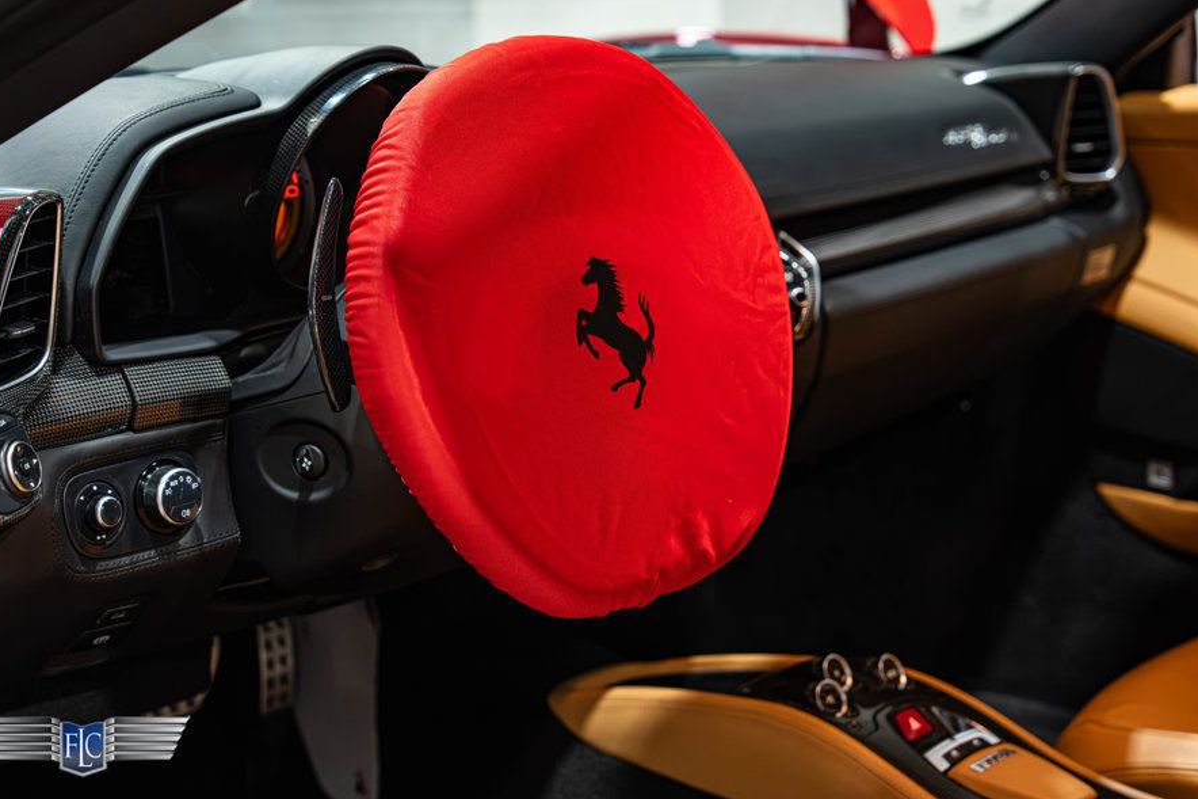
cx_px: 617
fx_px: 2429
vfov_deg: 18.7
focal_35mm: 73
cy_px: 352
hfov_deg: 27.7
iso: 1600
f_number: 4
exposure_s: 1/20
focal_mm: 63
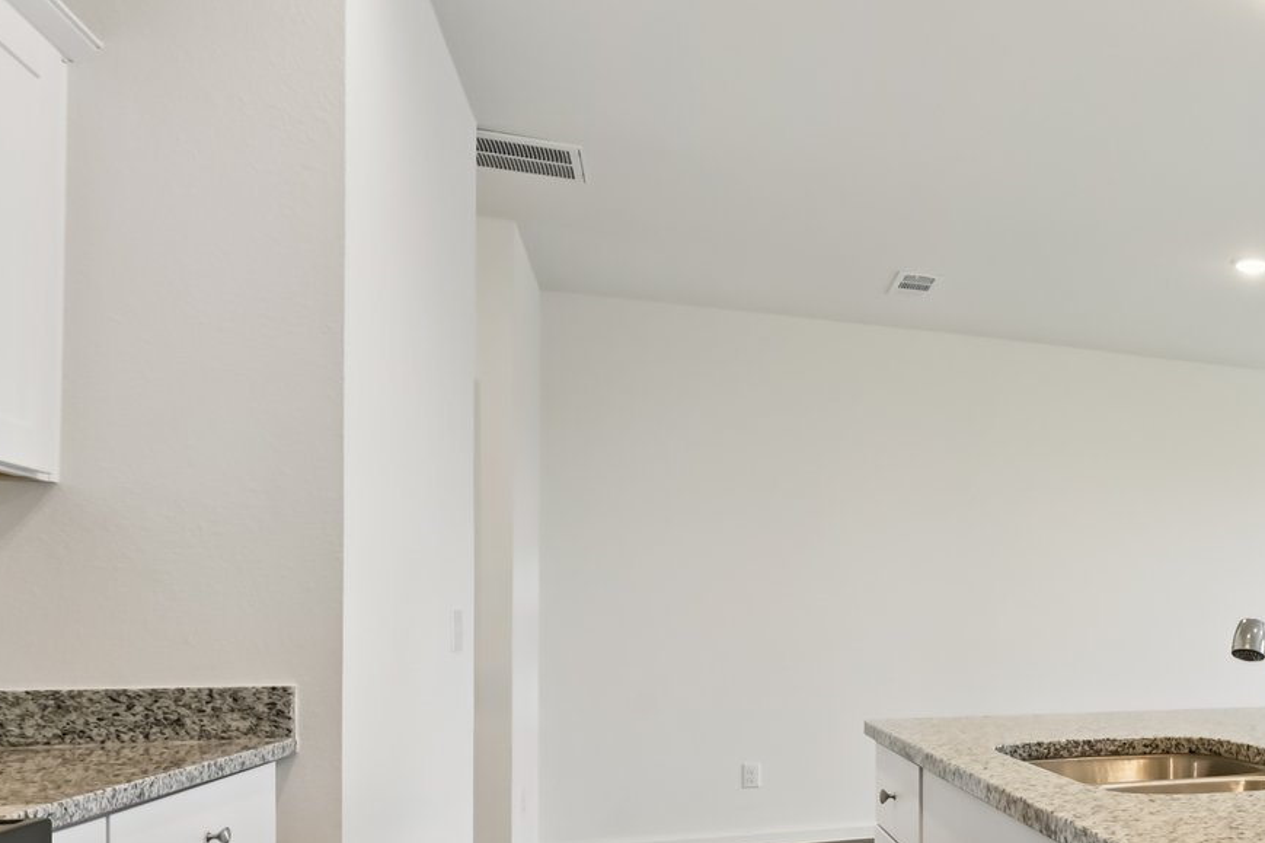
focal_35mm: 33
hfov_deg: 46.4
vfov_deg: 38.4
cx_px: 1306
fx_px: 1159
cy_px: 678
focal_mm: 14
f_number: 8
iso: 400
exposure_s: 1/30
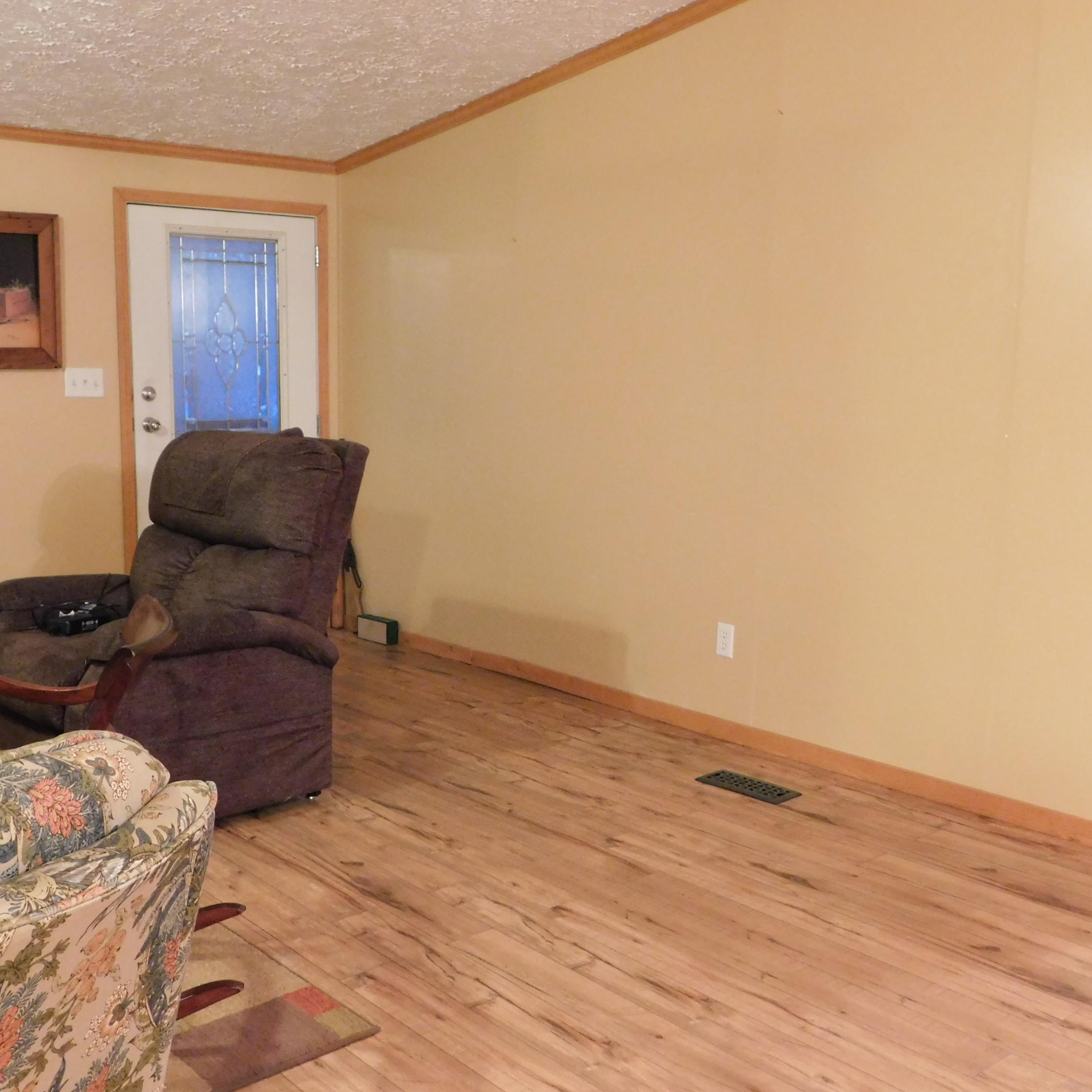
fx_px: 1285
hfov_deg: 45.8
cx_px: 437
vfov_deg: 46.0
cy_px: 549
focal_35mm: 36
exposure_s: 1/8
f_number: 3.2
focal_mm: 5.3
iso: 640
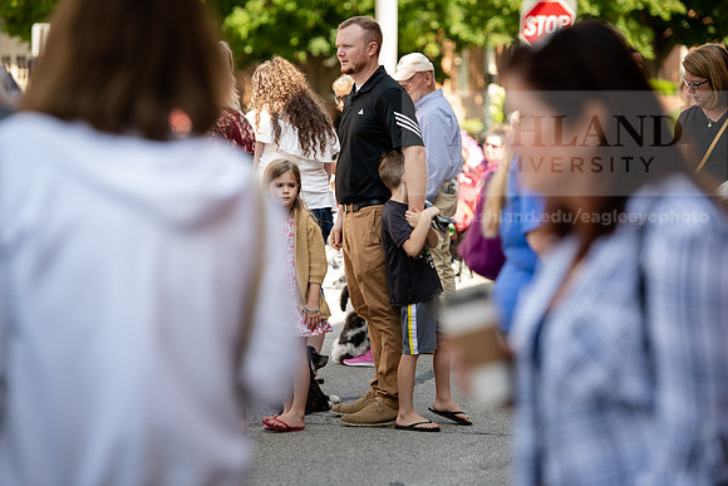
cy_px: 243
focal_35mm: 135
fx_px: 2731
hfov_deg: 15.2
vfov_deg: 10.2
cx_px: 364
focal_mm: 135
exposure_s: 1/320
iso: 160
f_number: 3.5
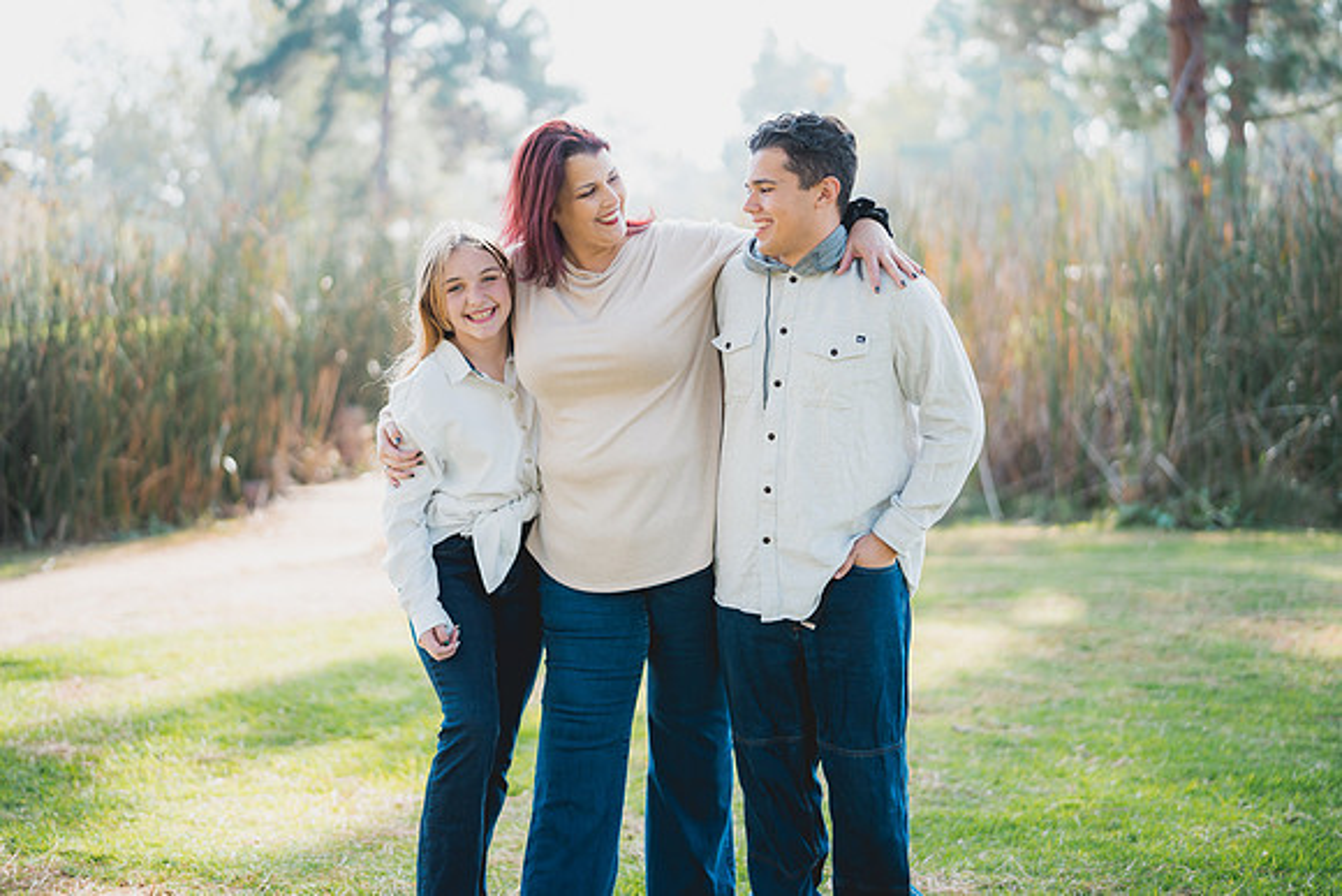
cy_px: 448
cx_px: 671
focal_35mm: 50
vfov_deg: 27.0
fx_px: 1864
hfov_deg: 39.6
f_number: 1.4
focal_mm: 50
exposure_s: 1/1600
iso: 250
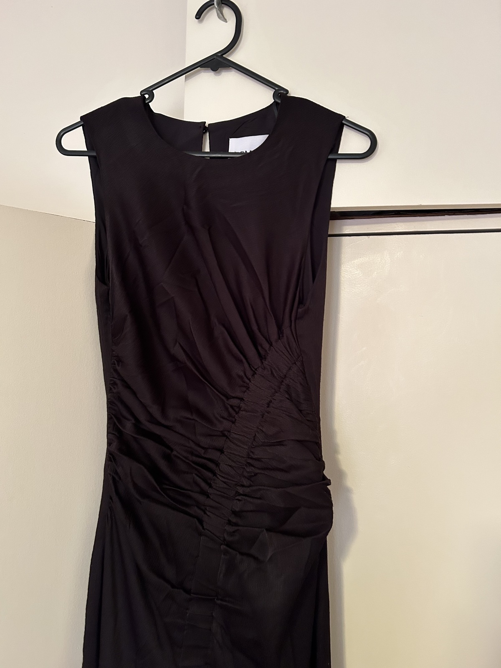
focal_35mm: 26
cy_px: 334
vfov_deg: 67.3
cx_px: 250
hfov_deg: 53.1
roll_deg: -2.3
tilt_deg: +1.6
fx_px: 502
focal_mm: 5.7
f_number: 1.5
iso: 400
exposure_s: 1/33
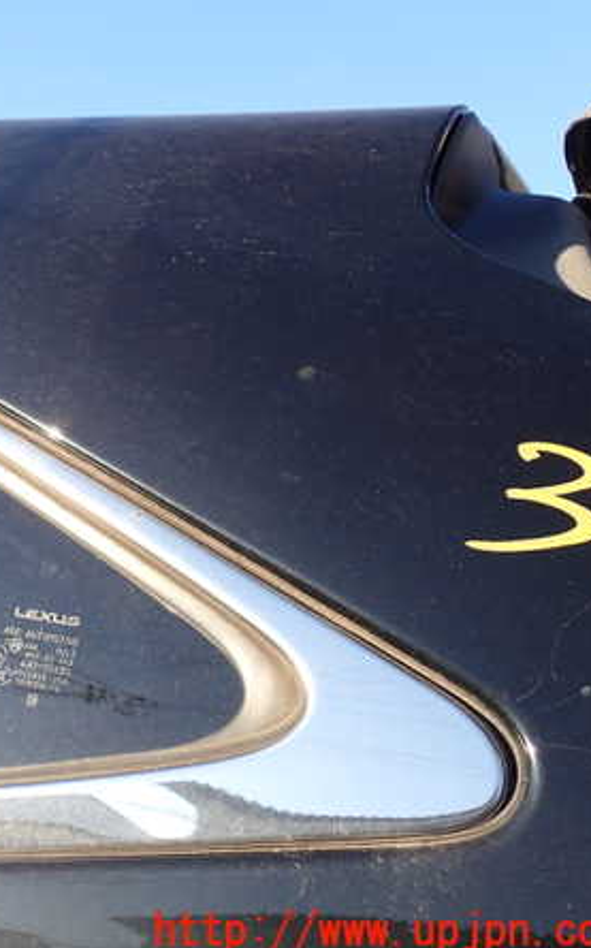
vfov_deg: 46.2
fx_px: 1110
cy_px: 478
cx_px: -4
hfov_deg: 28.0
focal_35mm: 43
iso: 100
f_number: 3.2
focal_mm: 5.4
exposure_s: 1/320
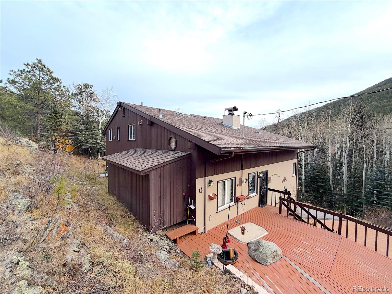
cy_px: 147
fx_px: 159
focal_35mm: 14
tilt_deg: -1.4
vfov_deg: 85.7
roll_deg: -0.4
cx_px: 196
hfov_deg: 102.1
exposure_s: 1/540
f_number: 2.2
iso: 40
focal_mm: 2.22
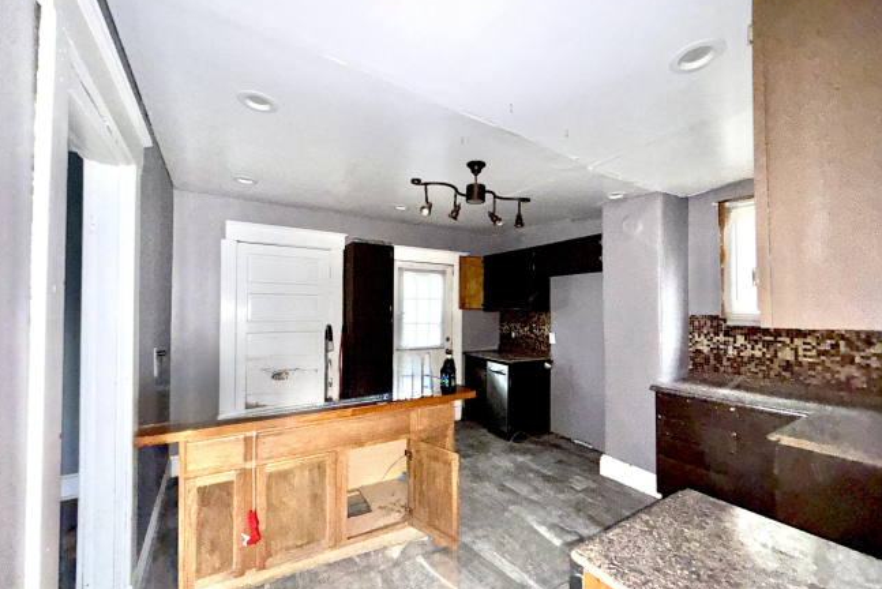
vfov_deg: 77.4
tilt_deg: +1.7
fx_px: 368
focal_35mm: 15
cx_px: 445
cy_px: 303
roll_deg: -0.4
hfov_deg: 100.4
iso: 320
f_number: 2.2
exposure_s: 1/31
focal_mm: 2.22
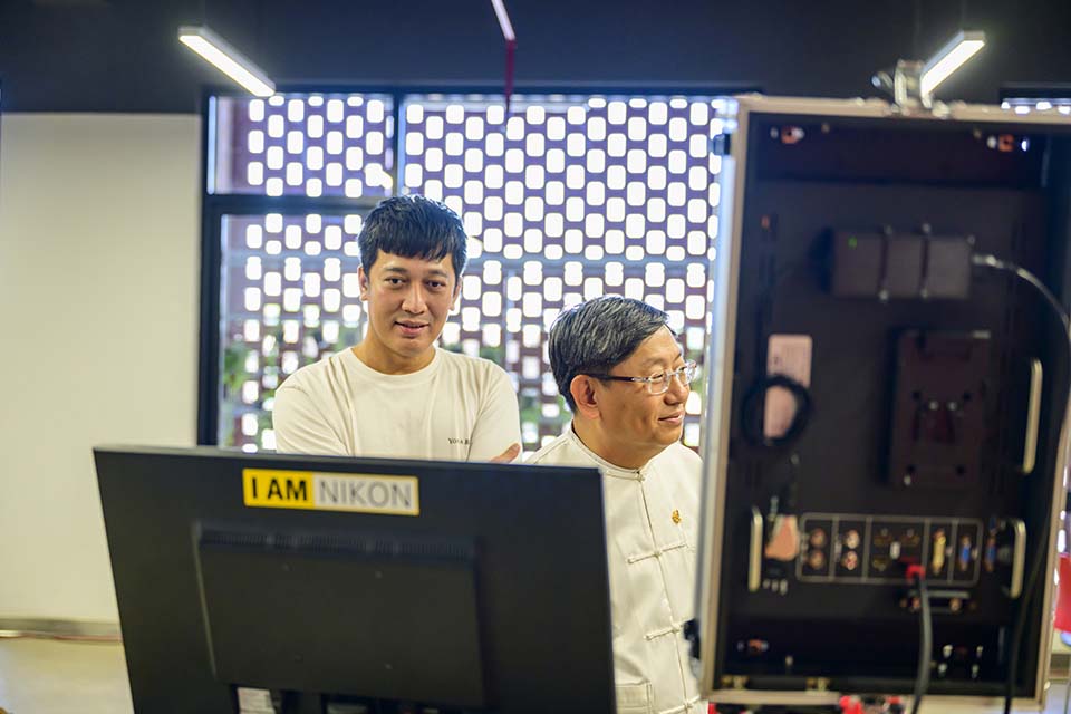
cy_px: 357
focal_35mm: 50
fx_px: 1487
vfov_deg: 27.0
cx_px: 536
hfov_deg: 39.6
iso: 1600
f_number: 2.8
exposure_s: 1/250
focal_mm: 50
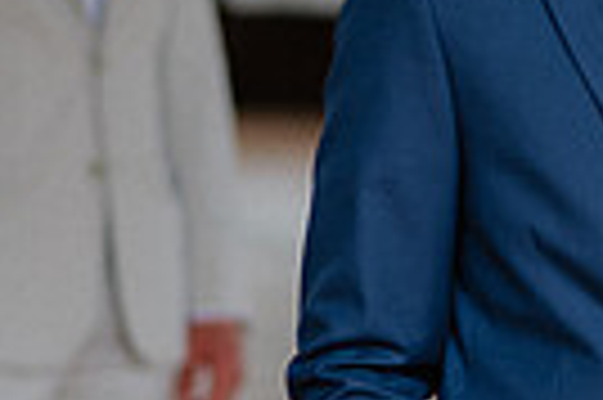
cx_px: 652
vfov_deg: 3.7
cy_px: 191
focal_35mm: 369
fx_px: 6173
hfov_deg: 5.6
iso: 160
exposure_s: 1/400
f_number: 2
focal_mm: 85
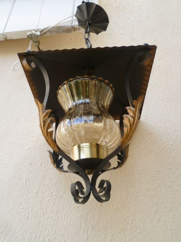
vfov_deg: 50.1
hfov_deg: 38.7
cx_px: 90
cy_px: 121
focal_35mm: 37
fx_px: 258
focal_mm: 6.6
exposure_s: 1/160
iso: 80
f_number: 3.1
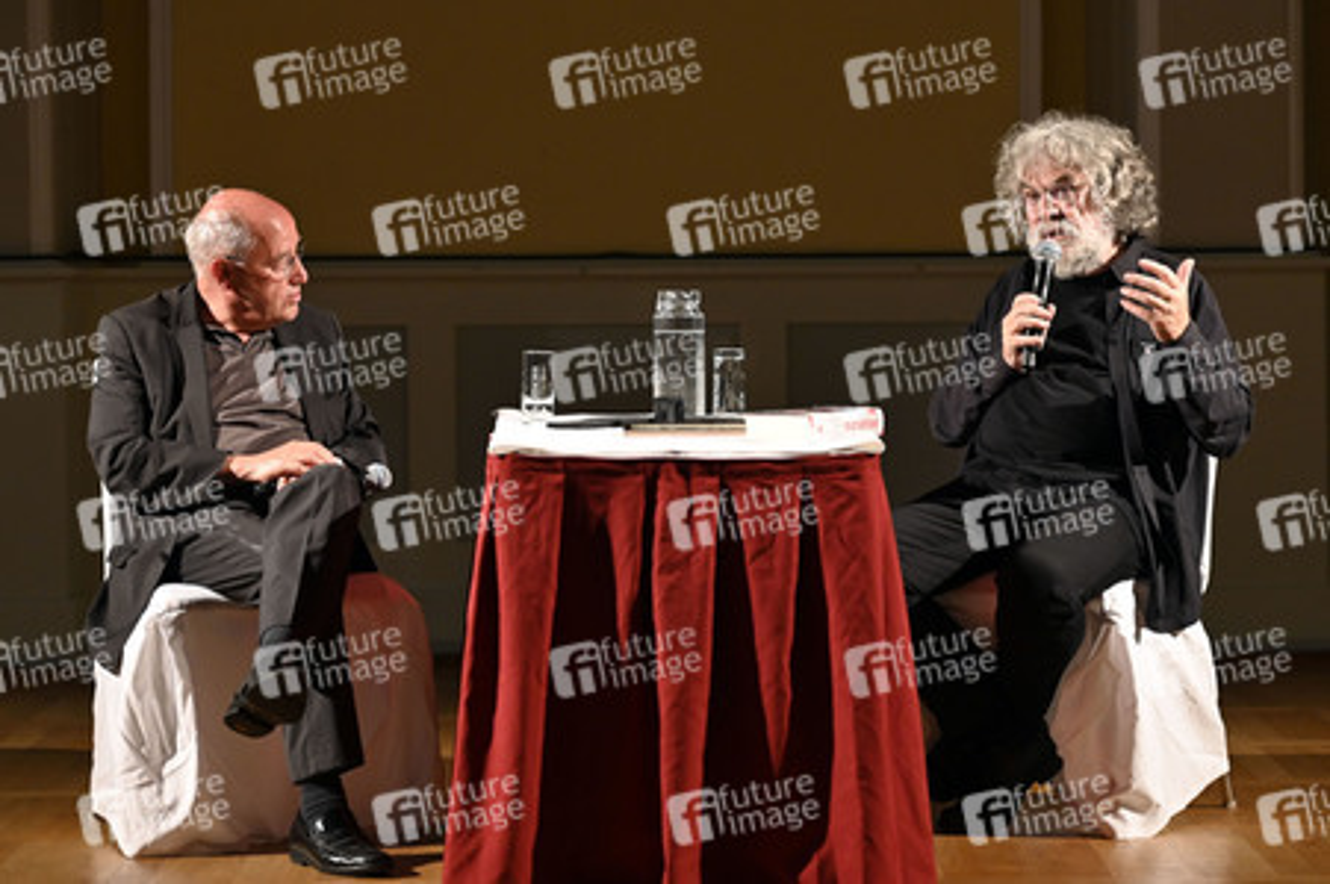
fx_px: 3396
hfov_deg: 22.2
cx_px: 665
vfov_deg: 14.8
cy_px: 442
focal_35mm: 92
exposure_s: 1/125
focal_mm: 92
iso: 2800
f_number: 2.8
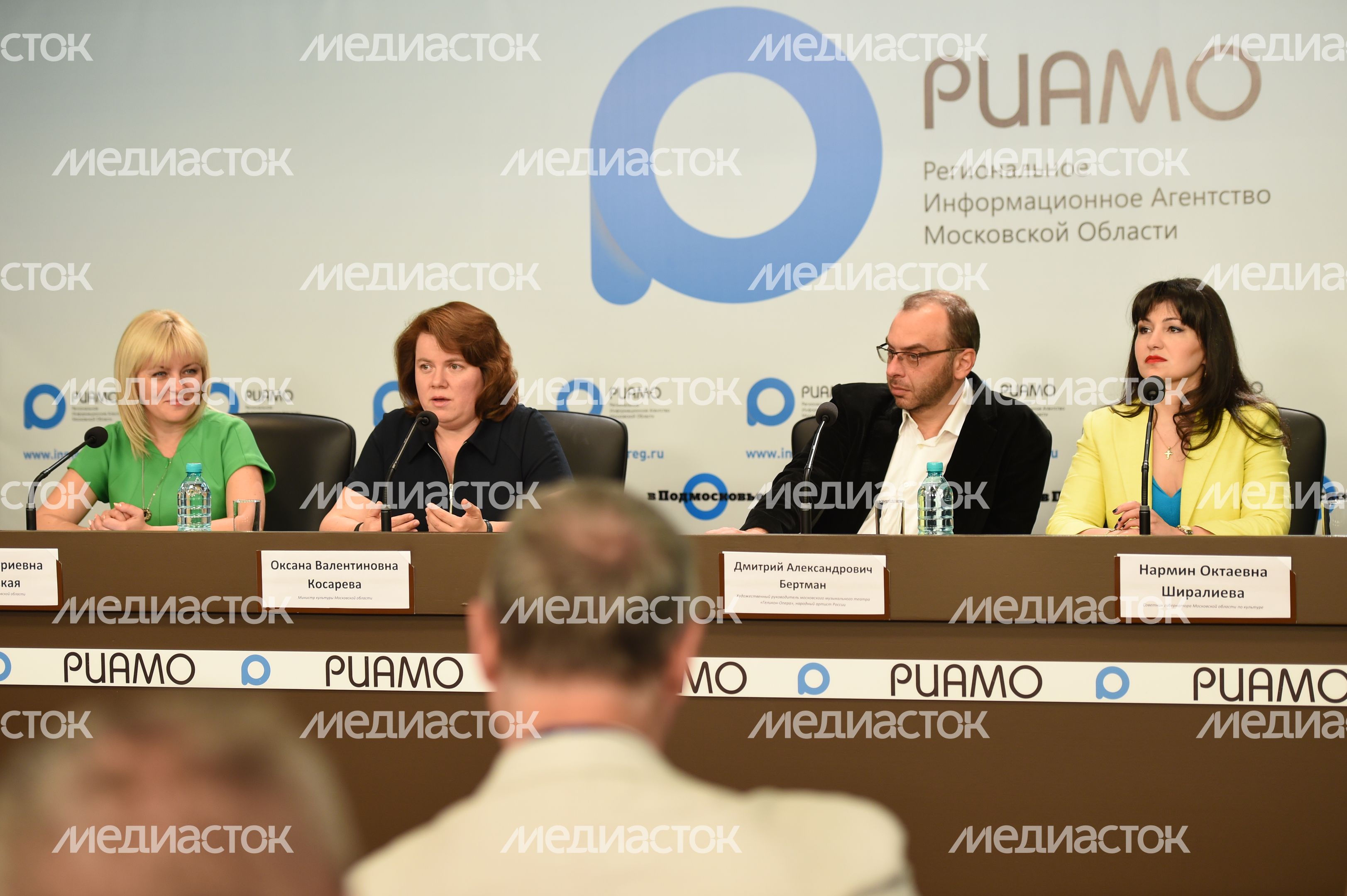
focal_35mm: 80
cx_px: 674
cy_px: 448
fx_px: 2992
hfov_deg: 25.4
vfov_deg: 17.0
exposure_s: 1/160
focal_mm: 80
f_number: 3.2
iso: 1000
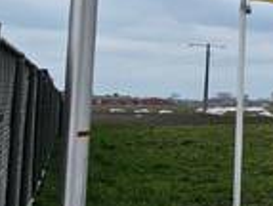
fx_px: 459
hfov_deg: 16.9
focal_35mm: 58
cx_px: 605
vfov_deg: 25.3
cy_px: 82
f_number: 2.2
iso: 50
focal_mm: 2.2
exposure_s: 1/3336
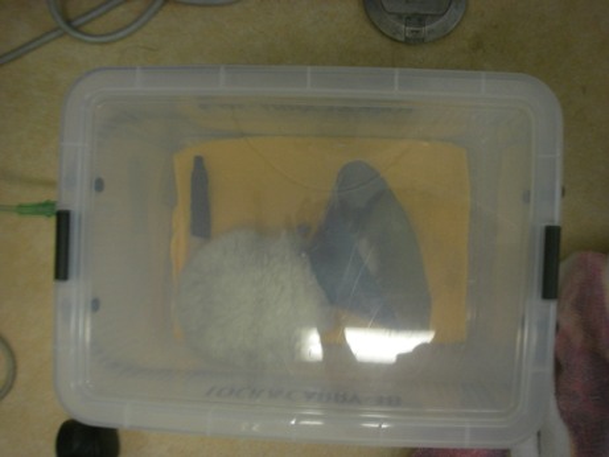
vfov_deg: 37.7
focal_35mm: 38
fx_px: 669
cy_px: 228
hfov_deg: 49.0
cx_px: 304
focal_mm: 6.3
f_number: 3.3
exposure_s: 1/60
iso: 200
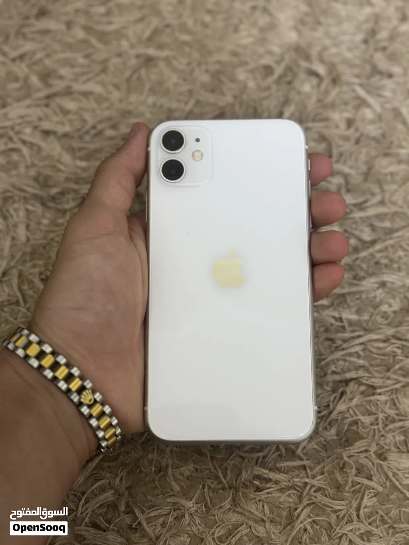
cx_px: 204
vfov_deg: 39.7
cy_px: 272
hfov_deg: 30.3
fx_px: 756
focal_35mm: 48
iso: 250
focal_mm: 6.86
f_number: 1.78
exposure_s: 1/33
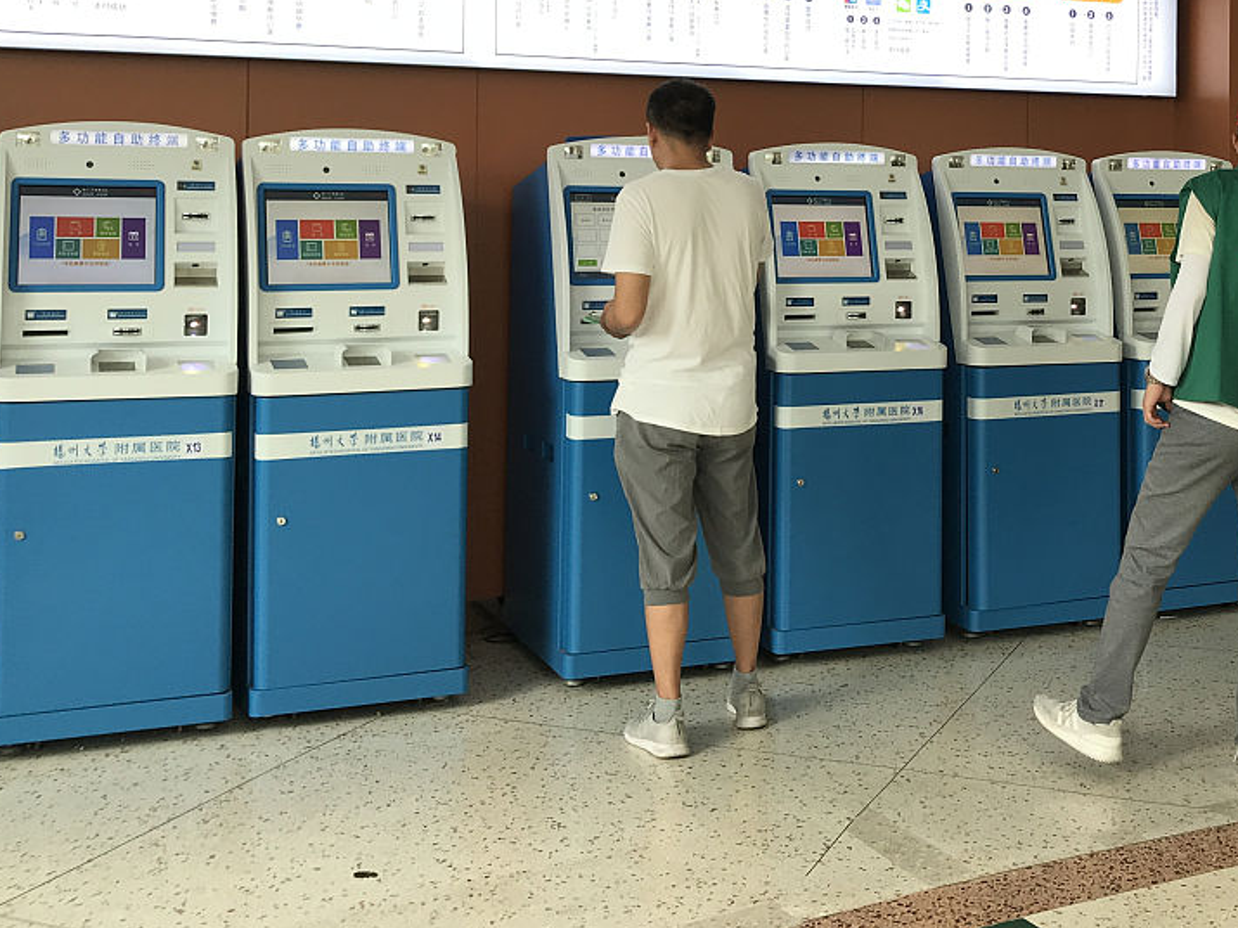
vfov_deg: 30.2
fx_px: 1681
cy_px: 189
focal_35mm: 47
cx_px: 833
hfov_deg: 39.9
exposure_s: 1/143
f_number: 1.8
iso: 20
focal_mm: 4
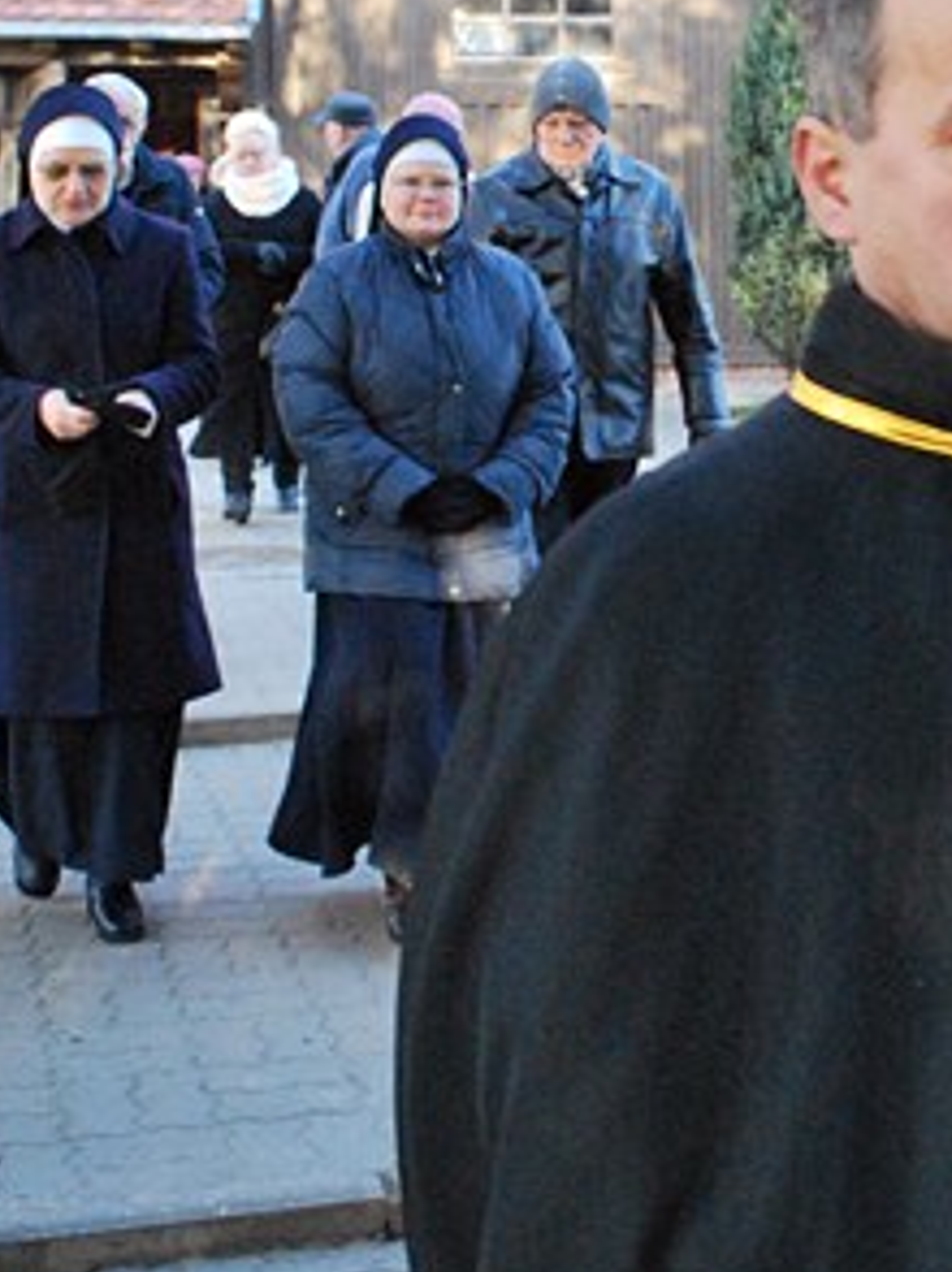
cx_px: 775
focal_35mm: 62
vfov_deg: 30.8
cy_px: 340
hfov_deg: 23.2
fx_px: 2277
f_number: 6.3
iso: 1600
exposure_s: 1/160
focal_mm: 18
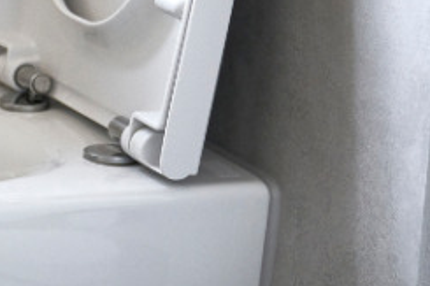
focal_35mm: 172
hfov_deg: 10.9
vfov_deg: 8.0
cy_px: 114
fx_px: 2053
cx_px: -437
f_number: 2.8
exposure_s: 1/50
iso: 500
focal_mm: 37
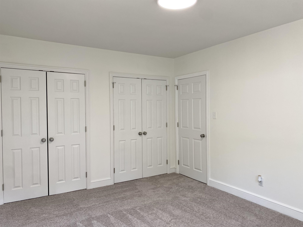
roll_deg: -0.6
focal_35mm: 26
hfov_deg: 67.3
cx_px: 152
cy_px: 114
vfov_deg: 53.1
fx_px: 228
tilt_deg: -0.5
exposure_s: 1/122
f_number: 1.8
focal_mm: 4.25
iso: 80
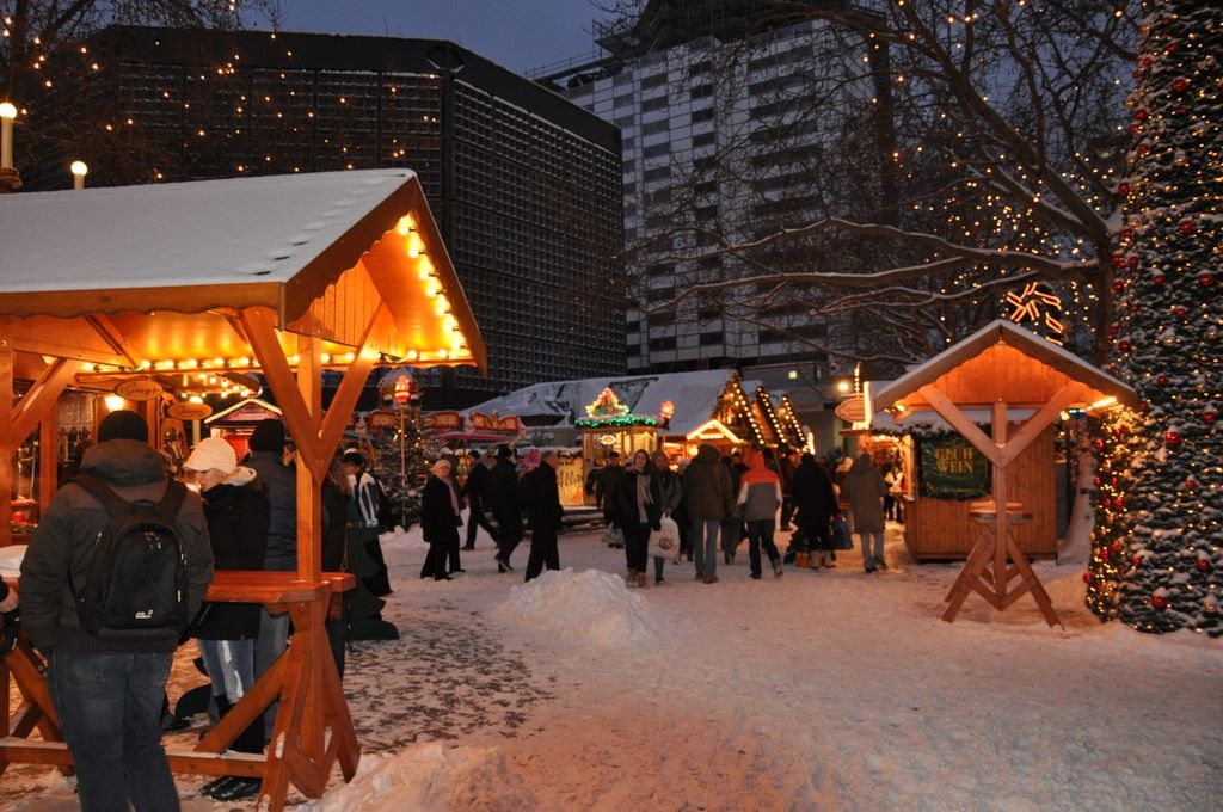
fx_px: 916
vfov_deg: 47.8
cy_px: 406
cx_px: 612
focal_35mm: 27
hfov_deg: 67.4
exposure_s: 1/60
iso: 800
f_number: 3.5
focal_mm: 18
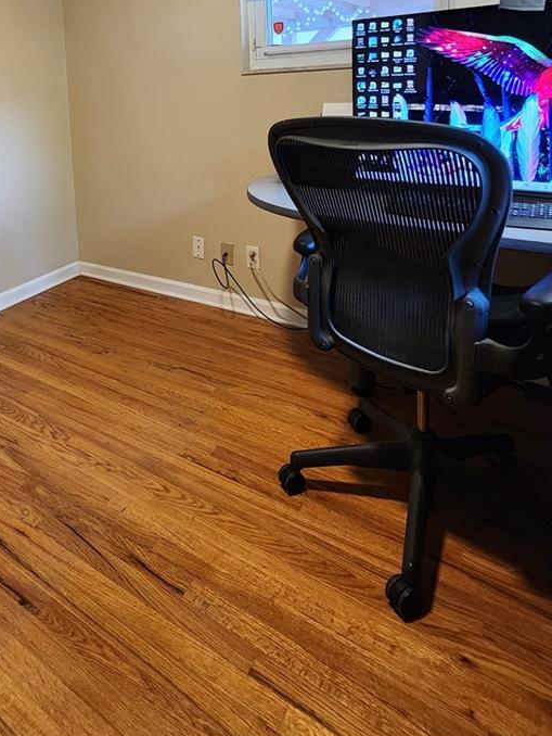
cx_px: 120
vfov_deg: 65.8
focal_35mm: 23
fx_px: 489
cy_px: 128
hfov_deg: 55.3
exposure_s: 1/30
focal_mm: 2.2
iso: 320
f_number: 2.2
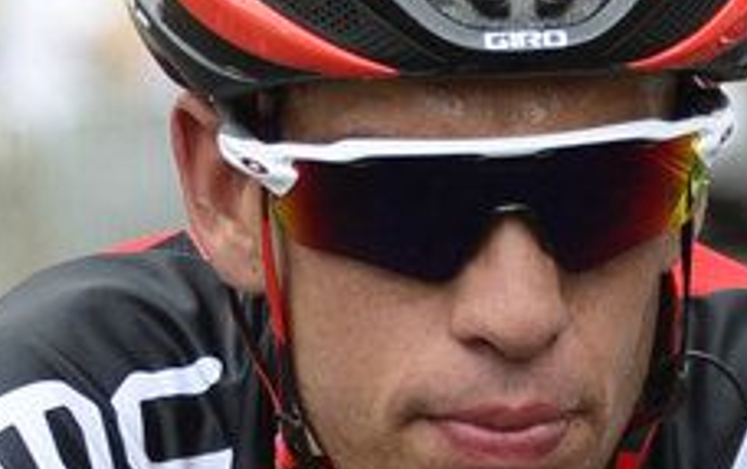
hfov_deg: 2.8
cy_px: 633
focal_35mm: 750
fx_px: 15284
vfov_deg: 1.8
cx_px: 426
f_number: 5.6
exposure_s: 1/1000
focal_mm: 140
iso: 1000
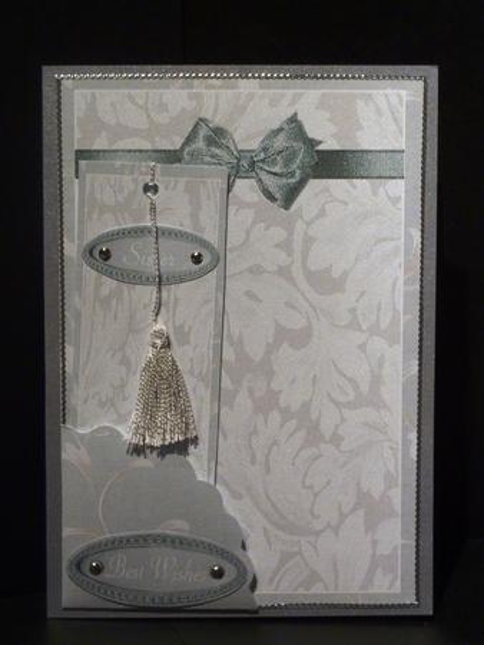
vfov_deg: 29.0
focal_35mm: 67
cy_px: 322
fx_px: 1248
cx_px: 242
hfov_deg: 22.0
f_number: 4.1
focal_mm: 11
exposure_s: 1/20
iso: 400
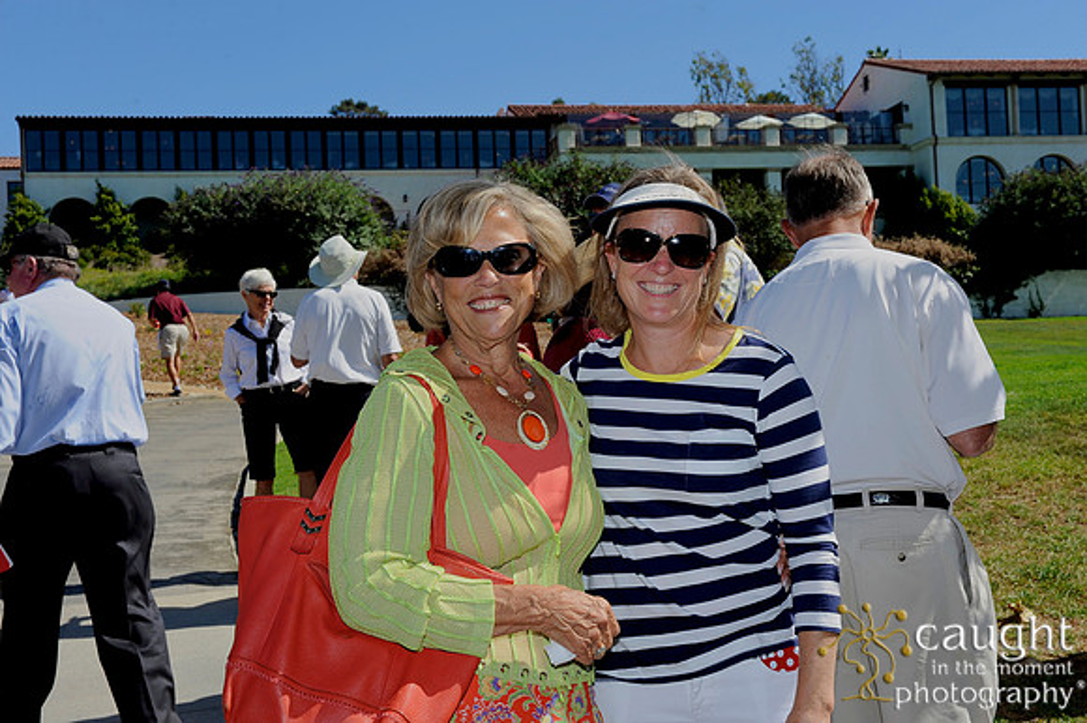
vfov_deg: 28.0
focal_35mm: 48
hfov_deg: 41.1
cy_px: 362
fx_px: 1448
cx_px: 544
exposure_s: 1/250
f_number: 11
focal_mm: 48
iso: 200
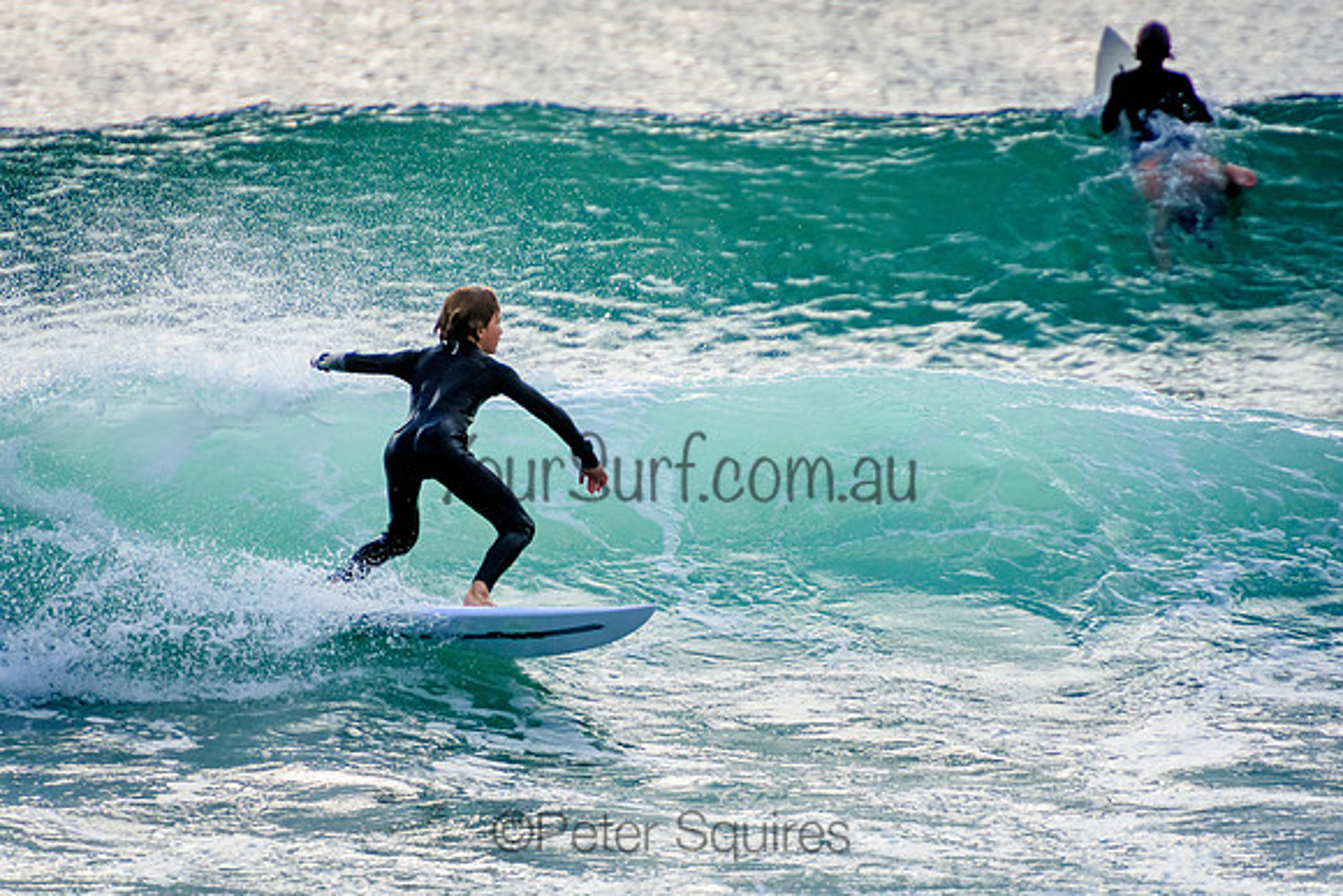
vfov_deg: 2.3
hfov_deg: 3.4
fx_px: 22388
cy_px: 448
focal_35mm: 600
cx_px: 672
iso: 450
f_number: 5.6
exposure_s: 1/2000
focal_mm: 400
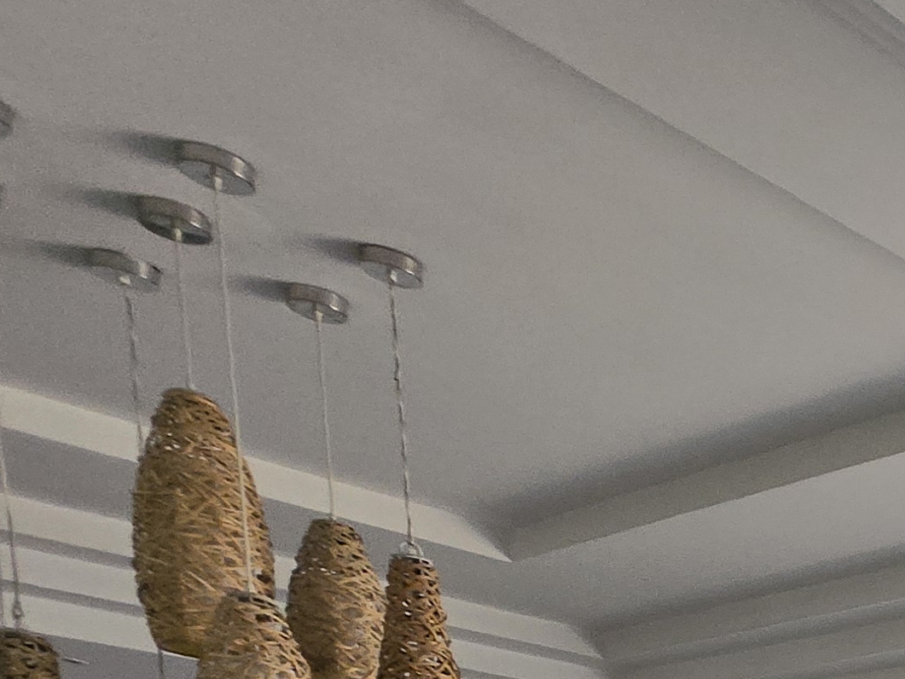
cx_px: 1572
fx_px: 1281
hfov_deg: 23.3
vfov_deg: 22.2
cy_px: 1119
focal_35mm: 49
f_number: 2.2
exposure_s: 1/50
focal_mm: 1.7
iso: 64
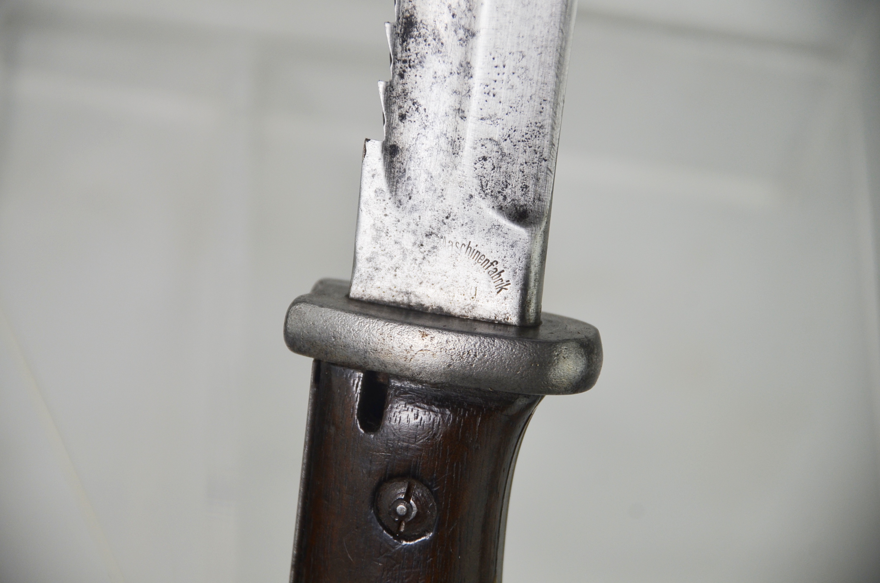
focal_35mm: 202
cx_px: 440
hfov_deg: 10.2
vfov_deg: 6.8
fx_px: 4940
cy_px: 292
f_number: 5.6
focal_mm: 135
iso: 320
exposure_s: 1/500
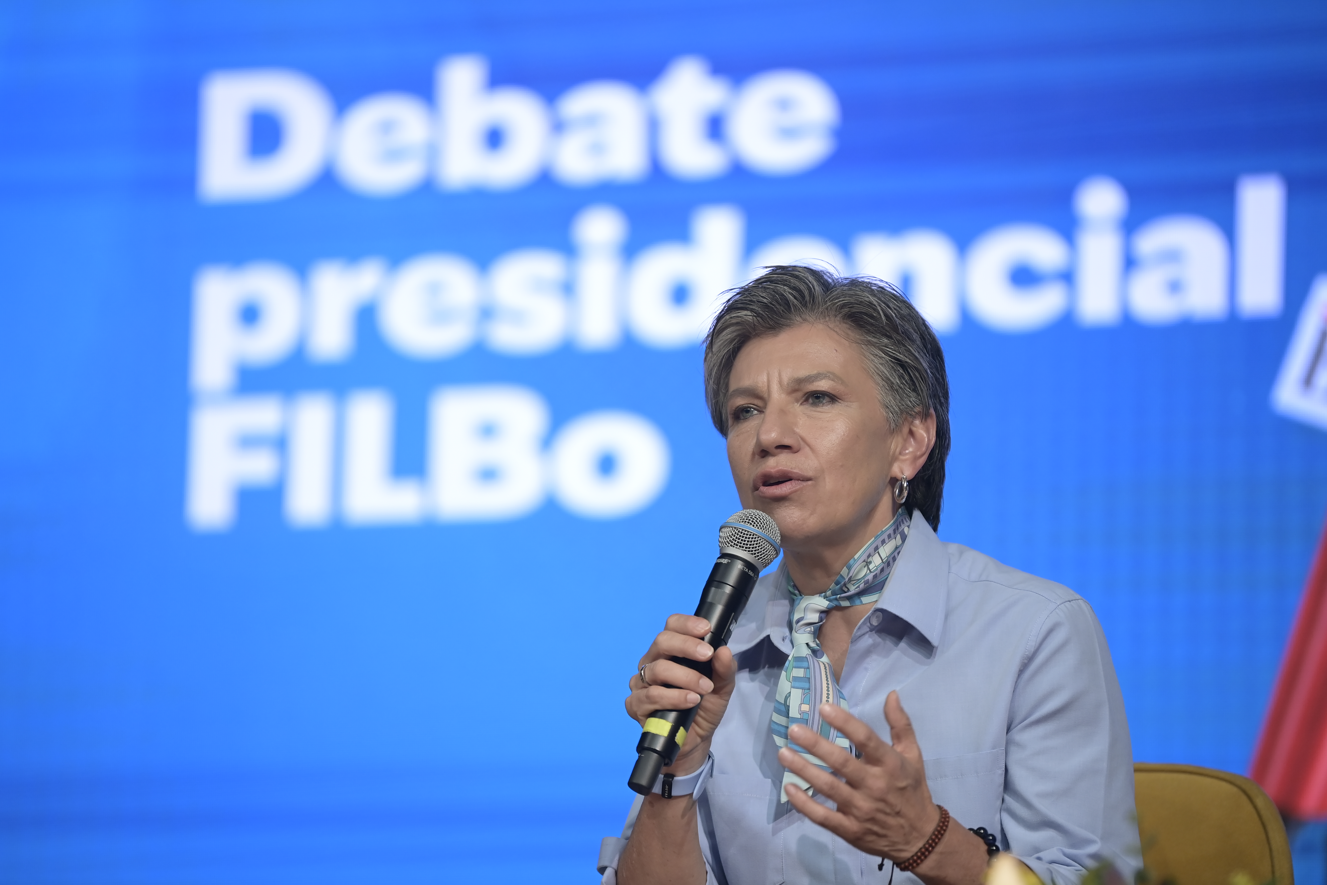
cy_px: 442
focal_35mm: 180
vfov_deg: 7.6
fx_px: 6634
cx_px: 664
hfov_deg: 11.4
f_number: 2.8
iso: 2000
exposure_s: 1/250
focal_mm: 180
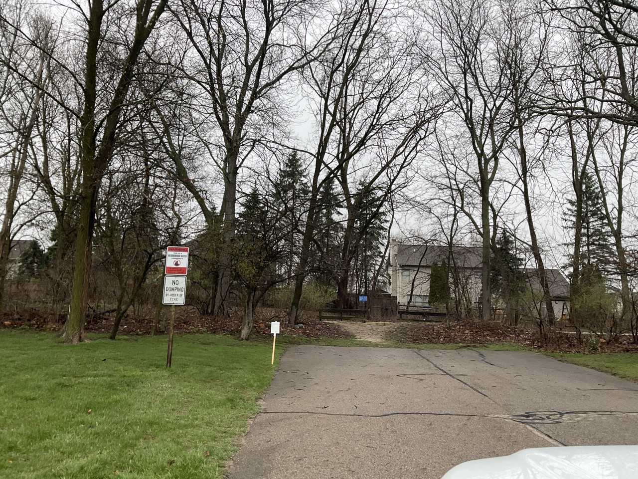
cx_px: 319
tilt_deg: +7.0
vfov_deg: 48.2
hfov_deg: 61.7
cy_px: 240
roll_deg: -1.4
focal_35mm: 29
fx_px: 534
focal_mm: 3
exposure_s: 1/191
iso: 16
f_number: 1.8
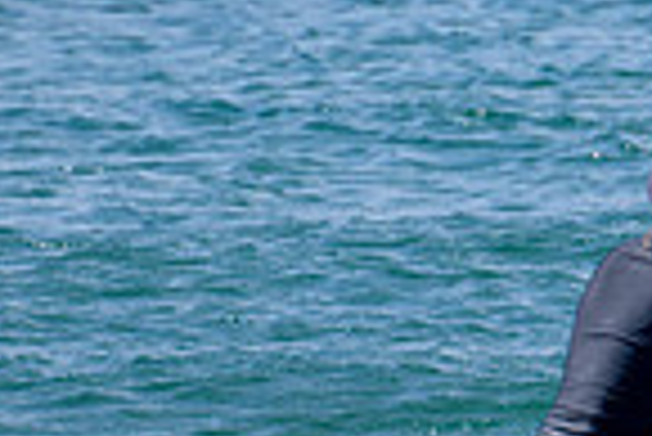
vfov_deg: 0.4
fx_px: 58158
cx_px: 1012
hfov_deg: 0.6
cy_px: 497
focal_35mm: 3208
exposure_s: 1/250
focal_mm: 800
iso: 64
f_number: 11
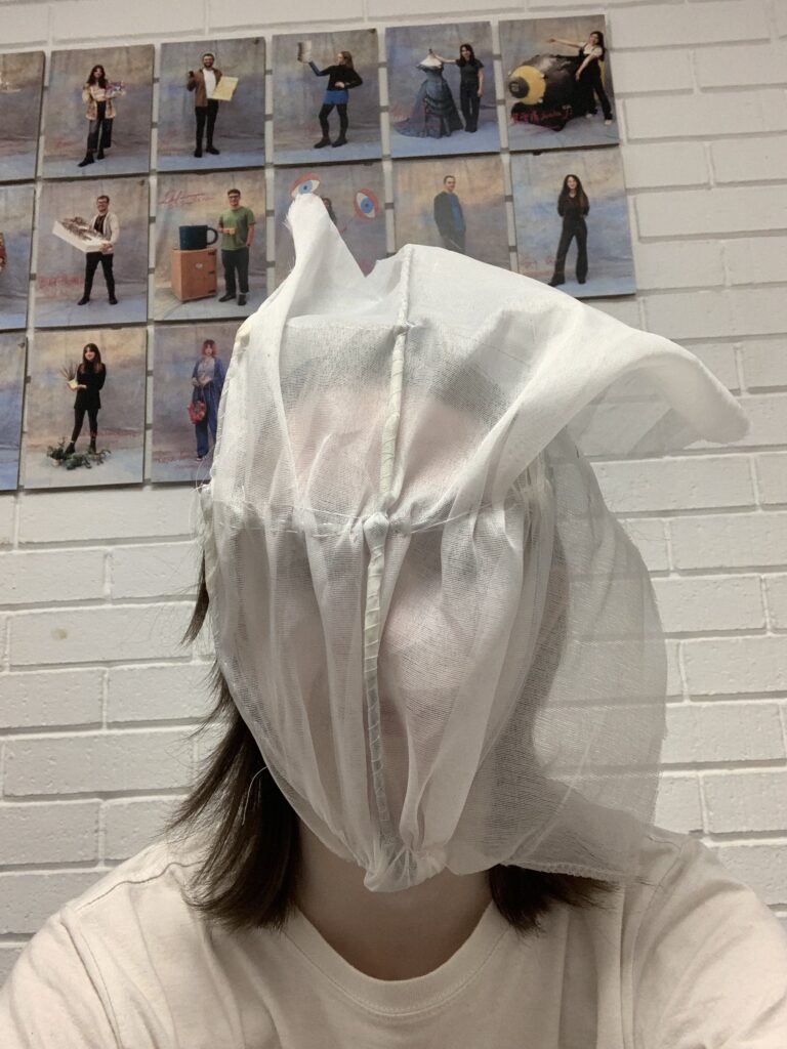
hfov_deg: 44.2
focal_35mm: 32
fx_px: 970
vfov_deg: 56.8
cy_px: 524
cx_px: 394
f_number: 2.2
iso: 80
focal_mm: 2.87
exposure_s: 1/50
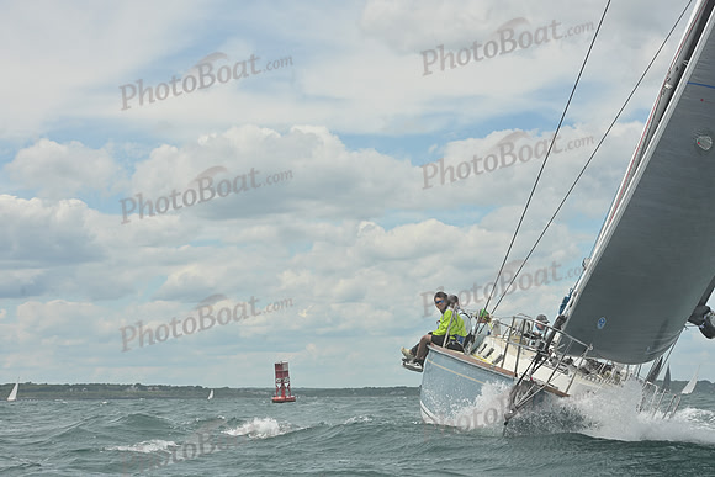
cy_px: 238
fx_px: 1788
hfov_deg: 22.6
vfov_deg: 15.2
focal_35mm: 90
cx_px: 358
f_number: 11
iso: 320
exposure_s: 1/1250
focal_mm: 90
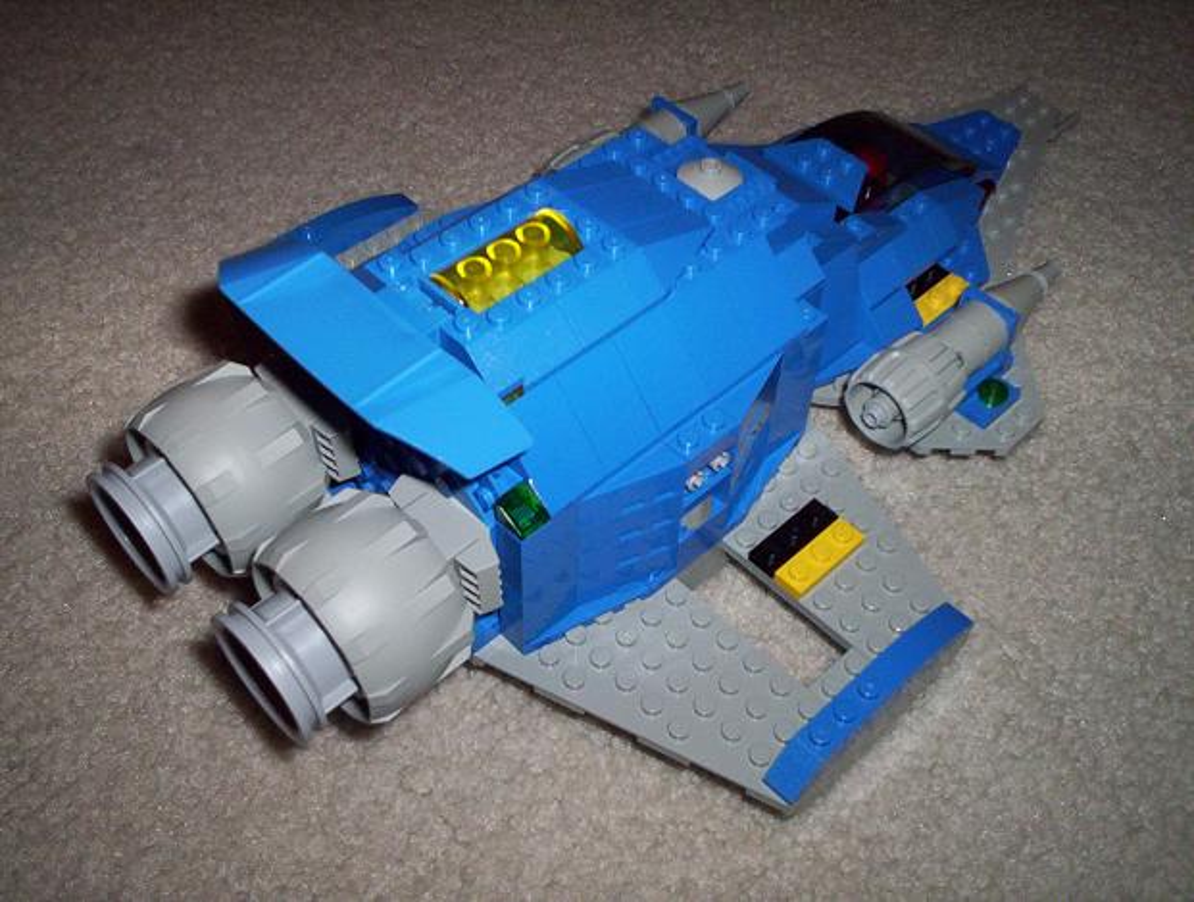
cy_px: 451
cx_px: 597
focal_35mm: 38
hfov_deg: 48.9
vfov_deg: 37.9
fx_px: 1314
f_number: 4.5
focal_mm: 4.99
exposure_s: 1/60
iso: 140
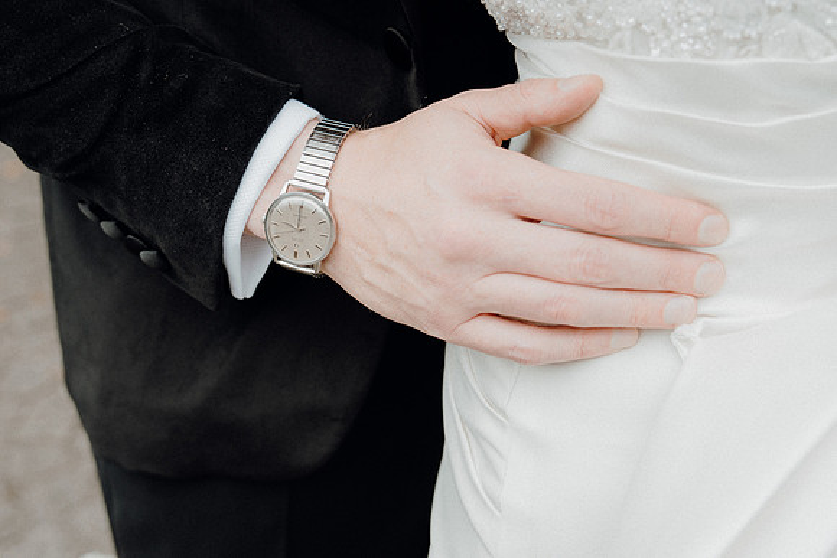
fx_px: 1209
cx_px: 418
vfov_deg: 26.0
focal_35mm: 52
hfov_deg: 38.2
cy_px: 279
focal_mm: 35
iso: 125
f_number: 3.5
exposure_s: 1/160
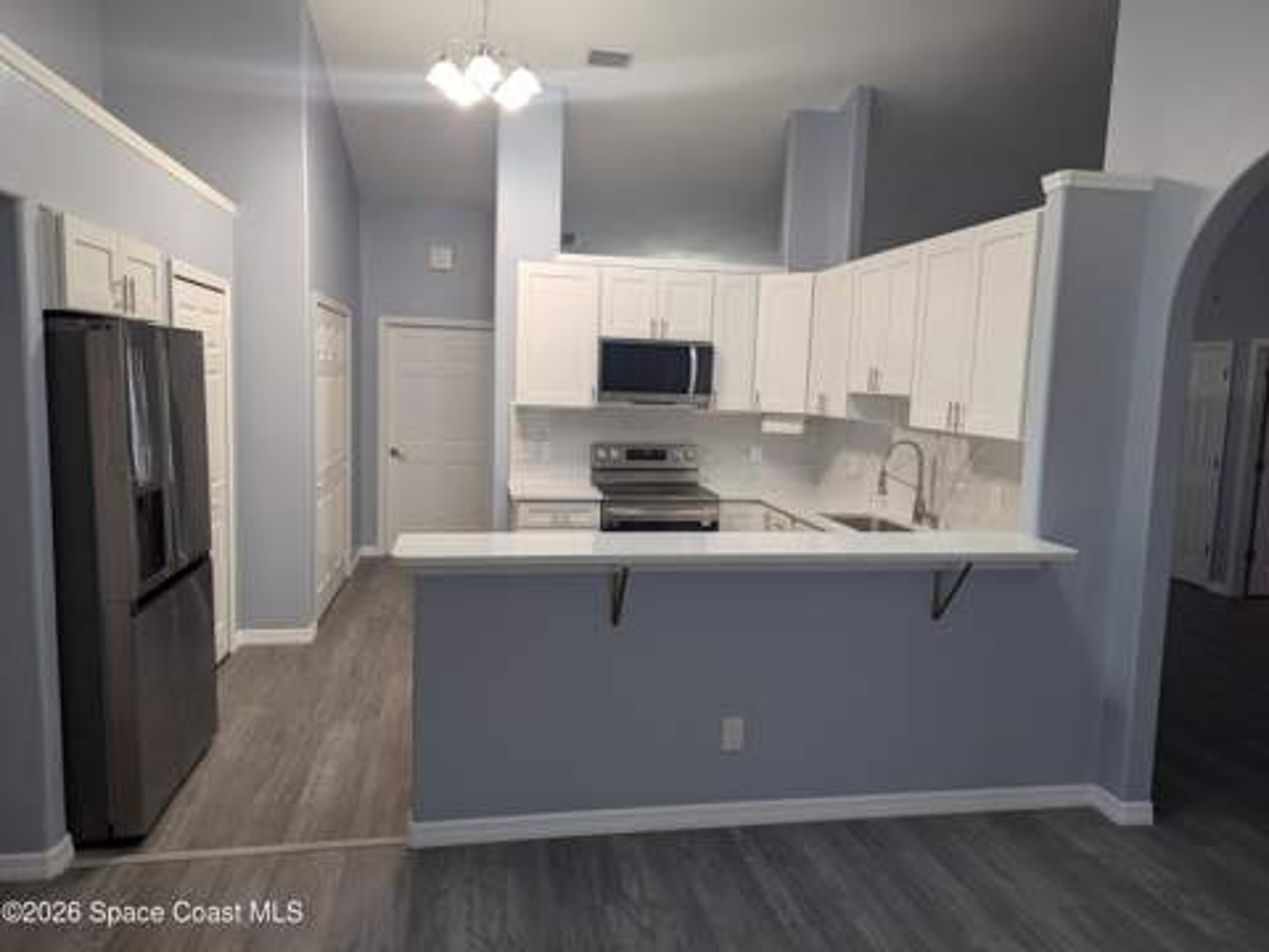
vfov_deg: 56.8
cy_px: 476
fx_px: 880
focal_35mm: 24
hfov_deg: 71.6
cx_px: 634
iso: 47
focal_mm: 6.81
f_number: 1.85
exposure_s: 1/41.3
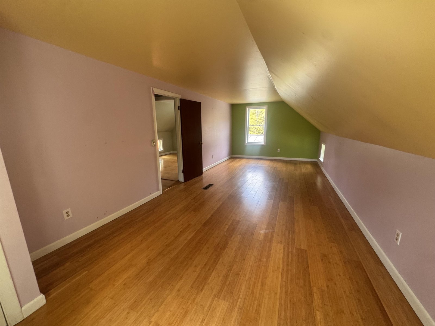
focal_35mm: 14
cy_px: 163
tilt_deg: -13.9
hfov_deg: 102.1
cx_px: 218
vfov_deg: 85.7
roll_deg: +0.0
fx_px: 176
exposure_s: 1/99
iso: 160
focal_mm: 2.22
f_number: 2.2
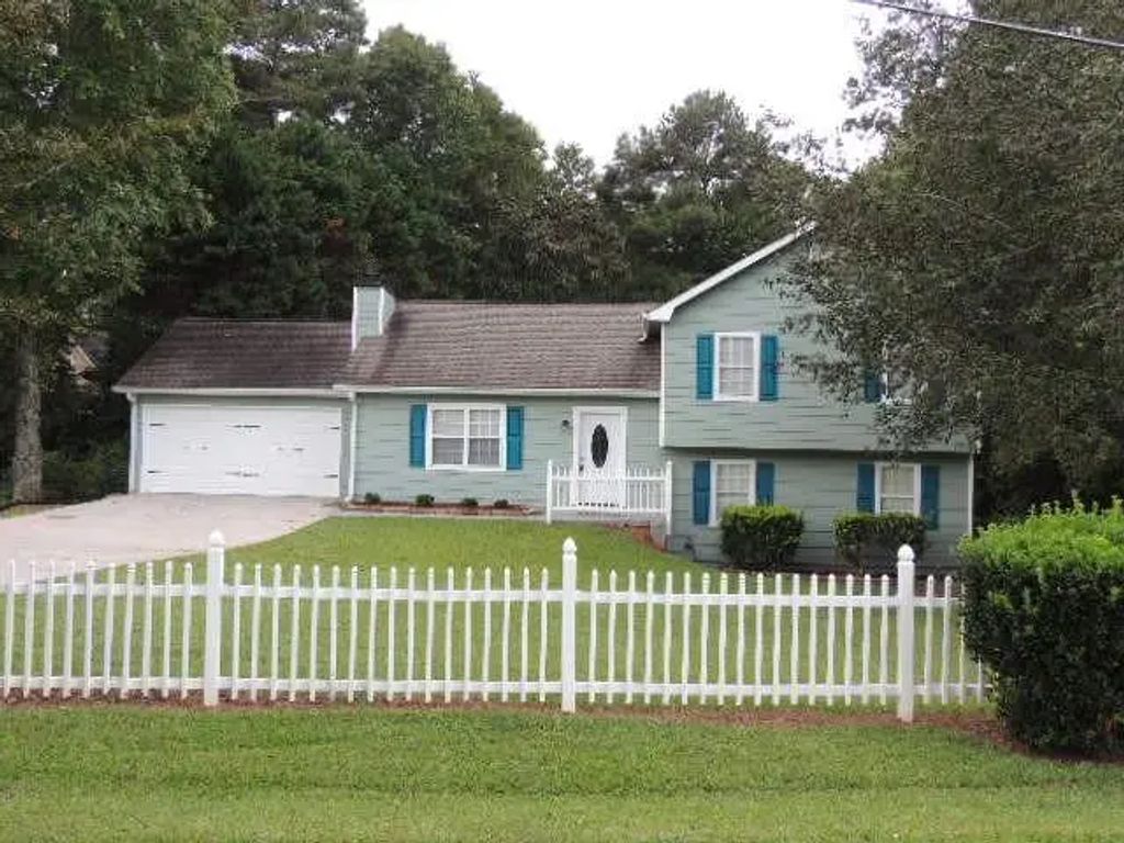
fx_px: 1136
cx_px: 562
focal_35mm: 35
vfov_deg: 40.7
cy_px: 422
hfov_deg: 52.6
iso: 100
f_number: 3.3
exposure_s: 1/160
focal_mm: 6.2
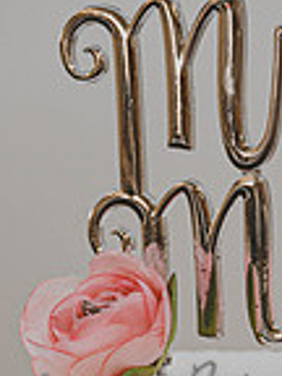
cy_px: 512
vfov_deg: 8.2
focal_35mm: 239
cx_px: 358
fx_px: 2596
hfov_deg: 6.2
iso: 280
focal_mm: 53
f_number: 4
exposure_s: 1/60
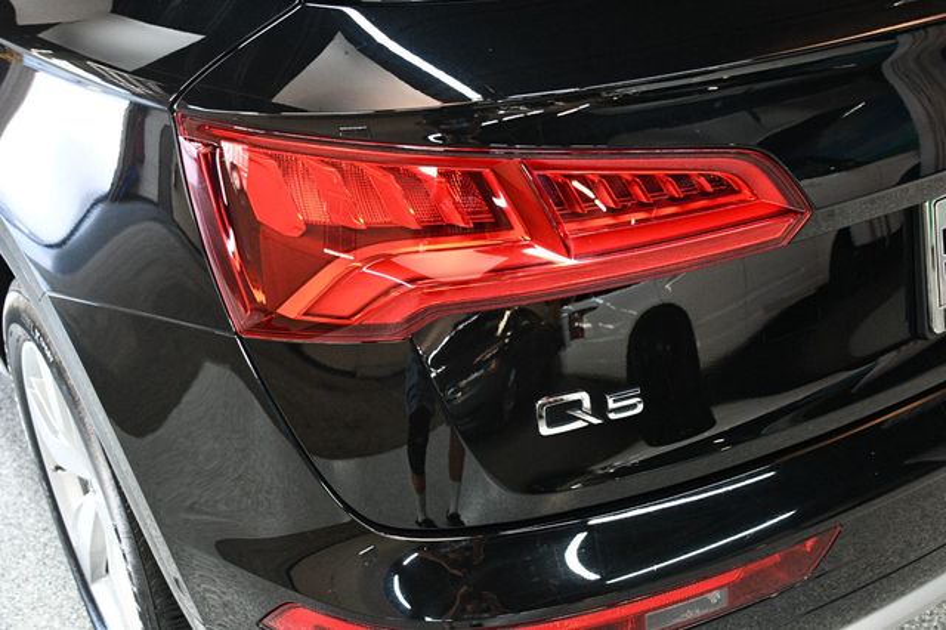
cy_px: 315
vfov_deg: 34.2
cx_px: 473
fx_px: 1024
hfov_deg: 49.6
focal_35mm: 39
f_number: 3.8
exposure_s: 1/80
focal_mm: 26
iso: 3200
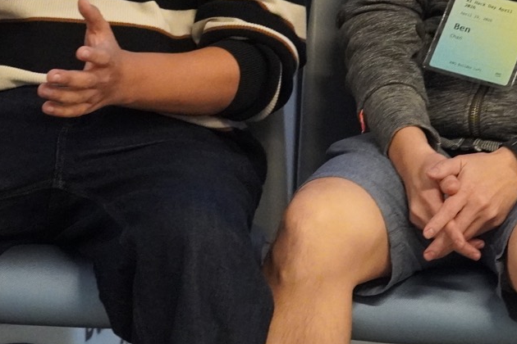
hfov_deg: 6.4
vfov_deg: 4.3
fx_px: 4616
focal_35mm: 321
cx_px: 119
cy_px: -128
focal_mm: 75
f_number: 2.8
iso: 6400
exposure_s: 1/160
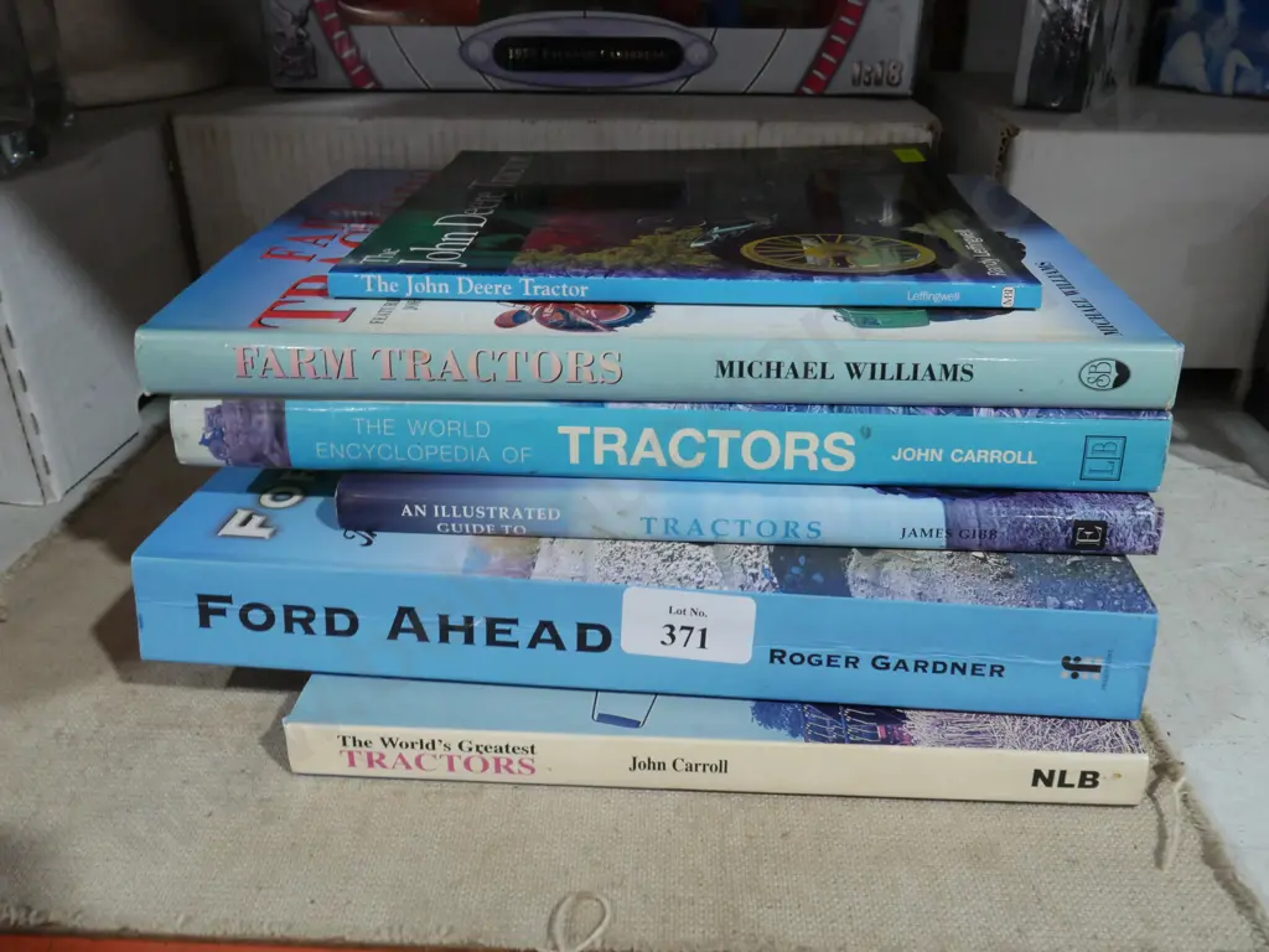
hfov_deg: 63.4
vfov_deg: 49.7
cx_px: 634
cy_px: 476
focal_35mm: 28
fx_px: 1026
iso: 1600
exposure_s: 1/60
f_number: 7.1
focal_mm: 14
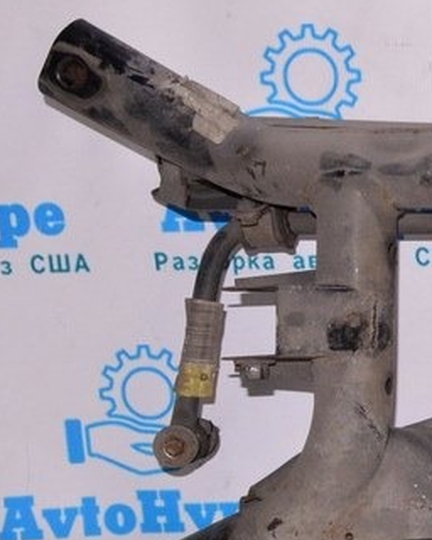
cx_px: 805
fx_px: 1438
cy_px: 234
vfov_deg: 21.3
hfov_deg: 14.7
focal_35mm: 90
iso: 1600
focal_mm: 20
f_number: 8
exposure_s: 1/125
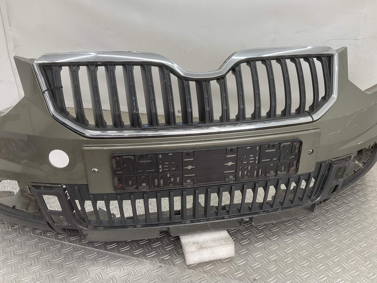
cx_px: 188
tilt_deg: -24.9
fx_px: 316
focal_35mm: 29
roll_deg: -0.8
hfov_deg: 61.7
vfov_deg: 48.2
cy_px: 142
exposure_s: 1/100
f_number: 1.8
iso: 20
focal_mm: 3
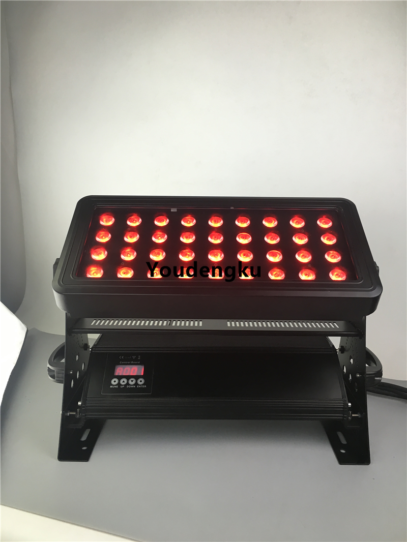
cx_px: 204
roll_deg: -1.3
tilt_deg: -14.7
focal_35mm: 29
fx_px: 454
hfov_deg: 48.2
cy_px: 271
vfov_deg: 61.6
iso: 32
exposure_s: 1/33
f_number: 2.2
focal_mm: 4.15
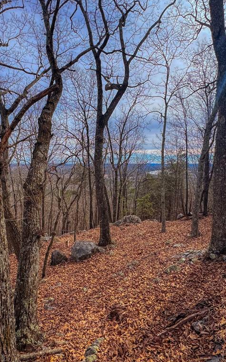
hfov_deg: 59.2
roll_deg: +0.1
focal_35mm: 20
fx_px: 197
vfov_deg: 85.1
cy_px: 181
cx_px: 91
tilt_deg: -5.3
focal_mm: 2.22
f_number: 2.2
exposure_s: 1/1420
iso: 50
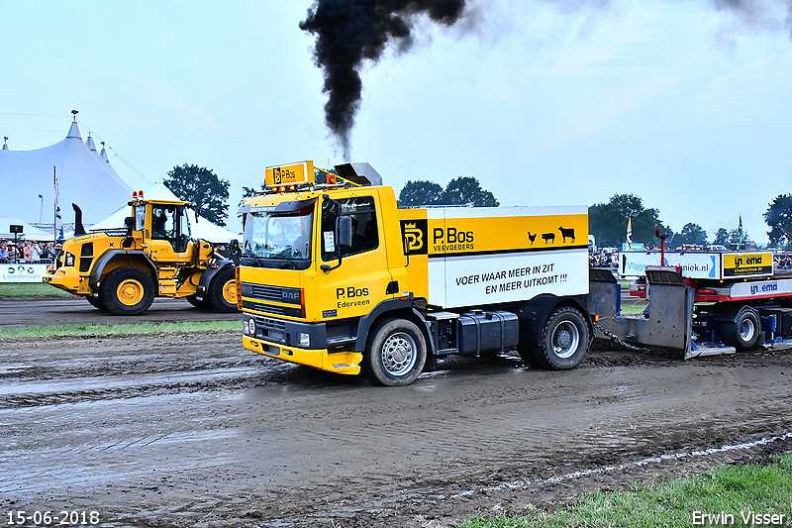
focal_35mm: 38
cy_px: 264
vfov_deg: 35.5
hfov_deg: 51.3
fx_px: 825
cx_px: 396
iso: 1600
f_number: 4
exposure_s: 1/400
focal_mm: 25
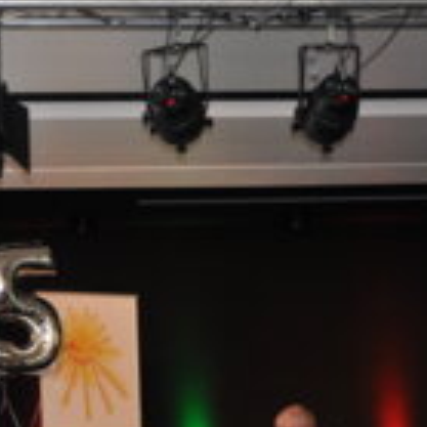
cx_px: 3
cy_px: 381
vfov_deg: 19.4
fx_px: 1228
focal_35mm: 88
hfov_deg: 19.2
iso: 400
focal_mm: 24
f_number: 3.8
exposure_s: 1/160
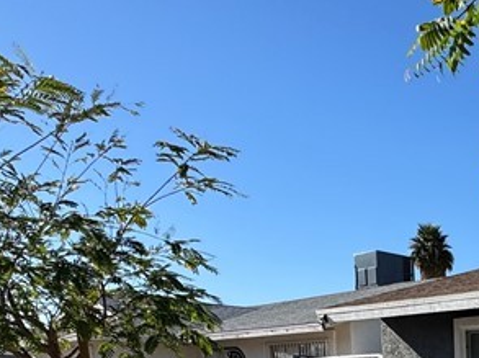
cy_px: 518
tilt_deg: -11.0
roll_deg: -0.8
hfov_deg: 30.5
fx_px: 677
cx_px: 626
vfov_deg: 24.1
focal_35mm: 49
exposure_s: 1/1567
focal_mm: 2.22
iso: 40
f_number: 2.2
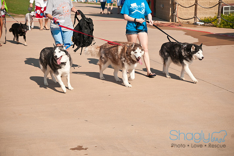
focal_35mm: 75
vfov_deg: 18.1
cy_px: 78
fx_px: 487
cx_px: 117
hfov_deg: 27.0
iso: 320
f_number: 5.6
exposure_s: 1/1600
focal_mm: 50
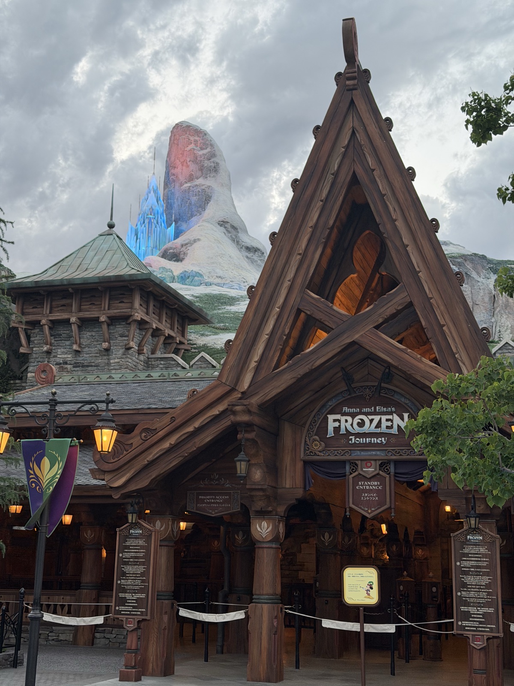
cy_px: 343
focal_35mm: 48
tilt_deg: +13.5
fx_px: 950
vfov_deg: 39.7
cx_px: 257
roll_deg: -1.4
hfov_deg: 30.3
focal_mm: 6.76
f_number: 1.78
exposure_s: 1/100
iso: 160
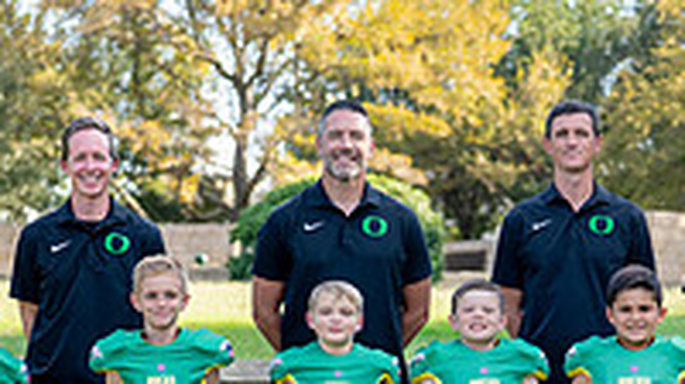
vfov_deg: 6.8
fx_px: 3230
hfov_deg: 12.1
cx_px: 460
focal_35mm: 178
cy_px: 419
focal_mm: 50
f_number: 2.2
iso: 64
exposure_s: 1/400
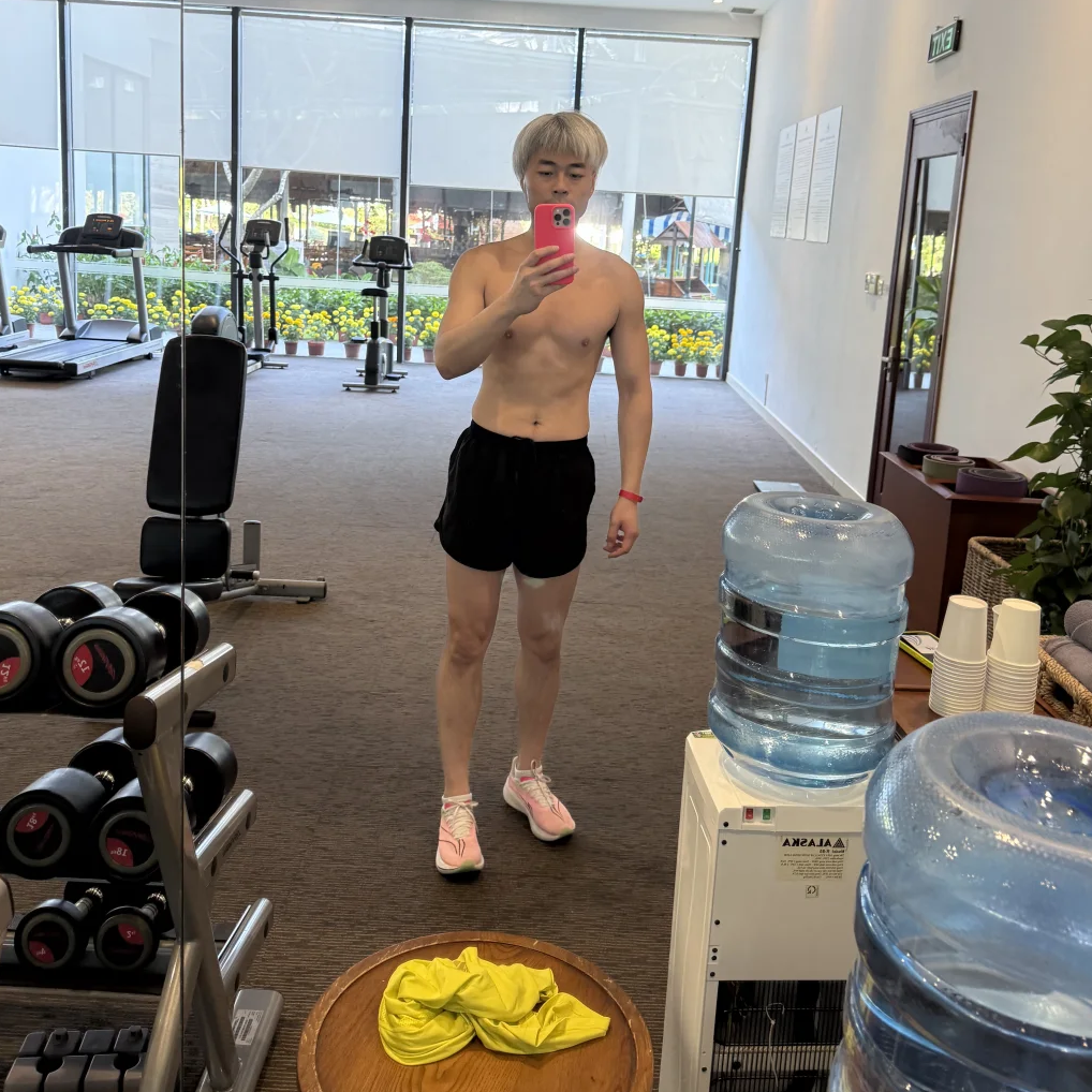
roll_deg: -3.8
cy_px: 409
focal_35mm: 30
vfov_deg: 53.4
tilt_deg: -8.6
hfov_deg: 54.0
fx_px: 1071
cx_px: 560
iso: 200
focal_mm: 6.76
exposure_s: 1/97
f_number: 1.78
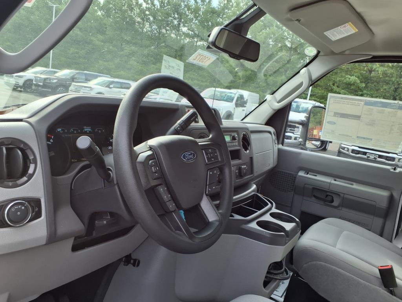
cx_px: 201
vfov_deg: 51.4
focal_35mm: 27
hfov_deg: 65.3
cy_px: 151
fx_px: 314
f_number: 1.9
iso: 40
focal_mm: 3.58
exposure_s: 1/323
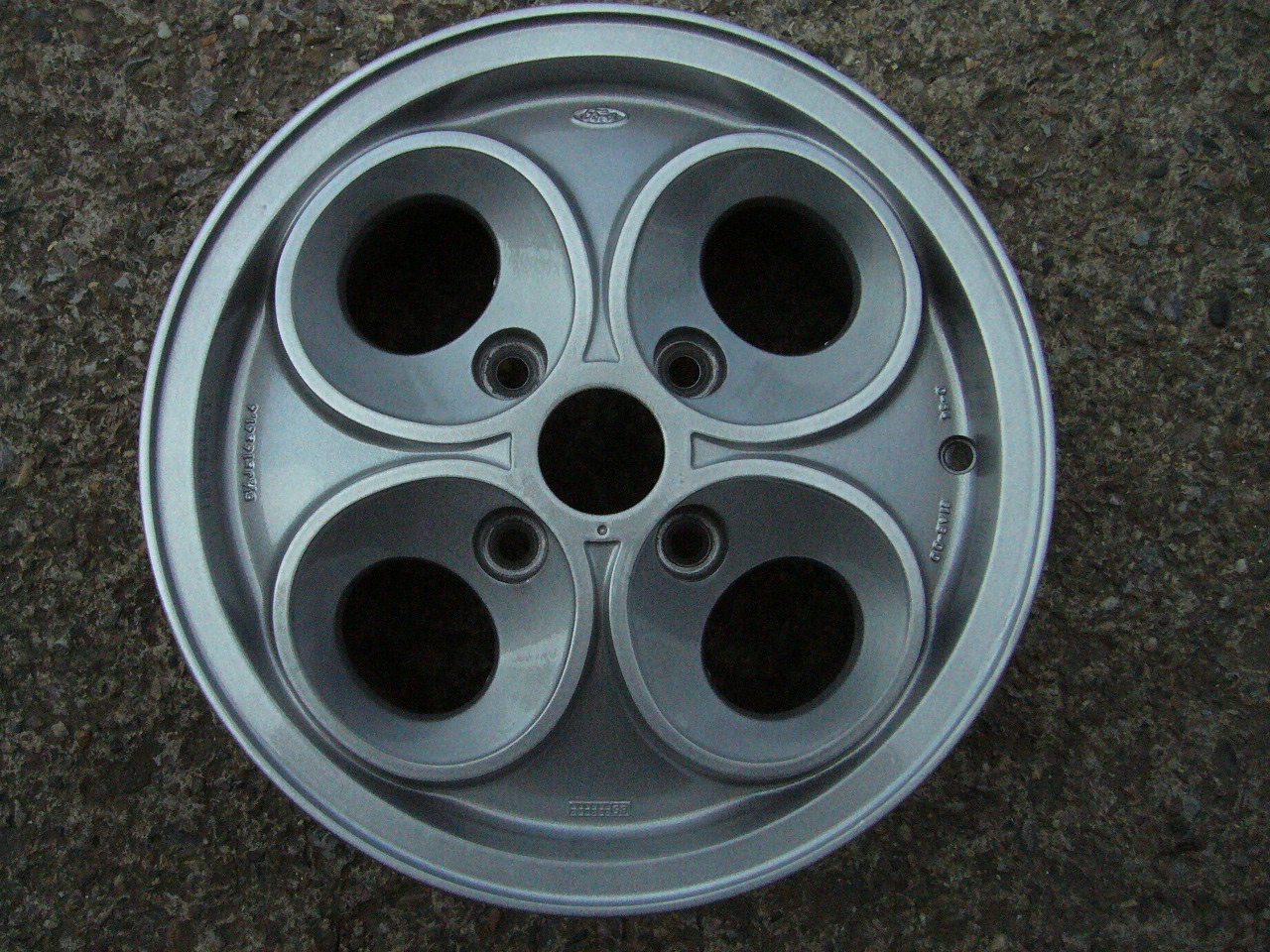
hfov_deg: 52.6
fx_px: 1284
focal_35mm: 35
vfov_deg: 40.7
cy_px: 476
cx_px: 635
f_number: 5.6
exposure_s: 1/1000
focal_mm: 5.8
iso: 400
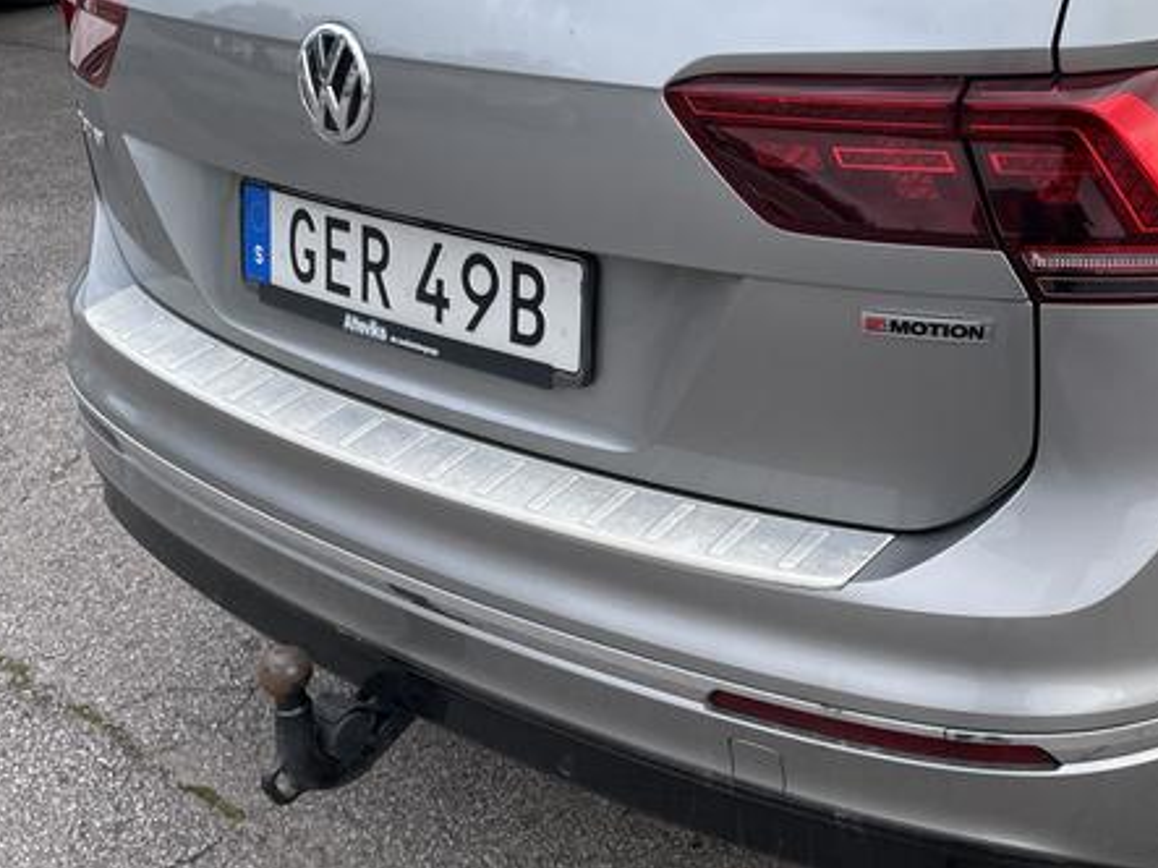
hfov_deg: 39.2
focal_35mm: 47
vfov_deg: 30.4
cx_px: 884
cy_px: 233
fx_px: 1572
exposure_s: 1/801
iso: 32
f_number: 1.6
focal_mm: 4.2
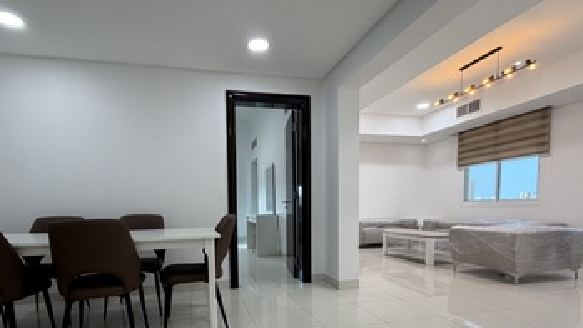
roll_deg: +0.5
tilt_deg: -3.1
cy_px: 232
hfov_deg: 86.5
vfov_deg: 54.1
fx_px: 309
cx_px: 268
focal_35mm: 20
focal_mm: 2.22
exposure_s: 1/100
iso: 125
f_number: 2.2
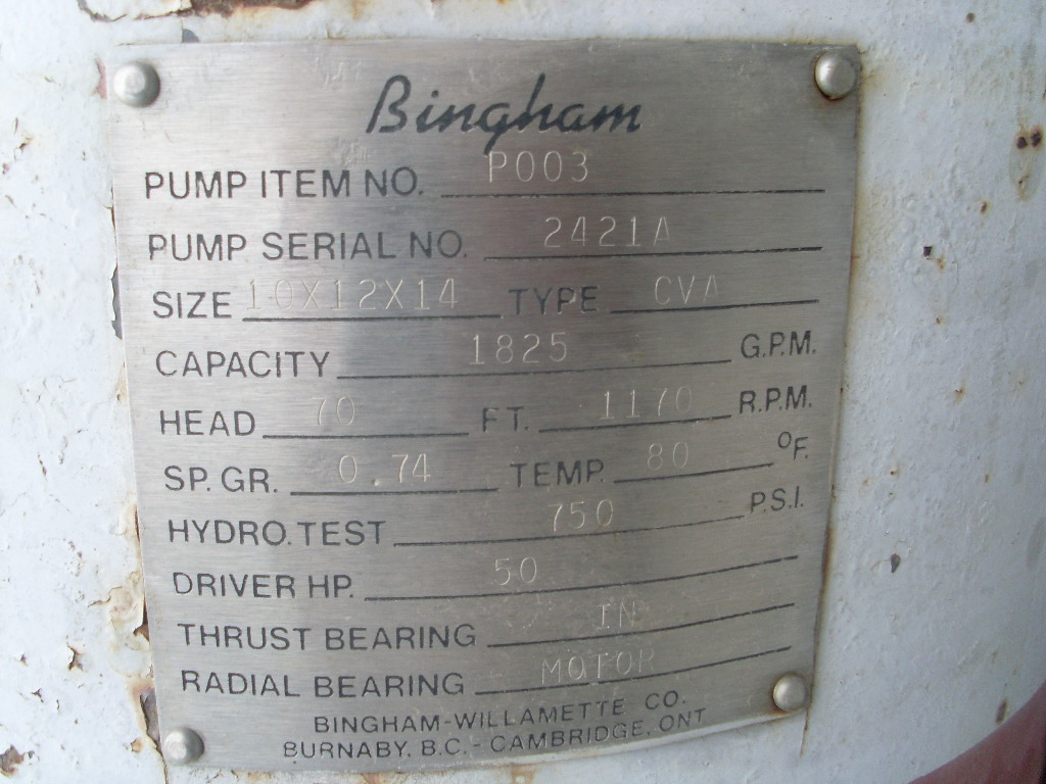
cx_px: 523
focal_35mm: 38
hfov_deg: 49.0
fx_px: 1148
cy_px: 392
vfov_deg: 37.7
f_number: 7.7
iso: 80
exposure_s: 1/90
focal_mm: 6.3
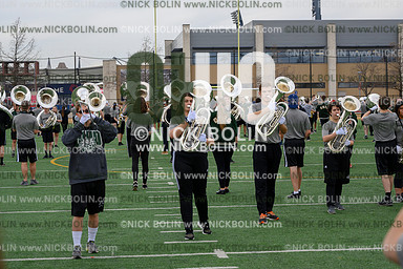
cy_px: 102
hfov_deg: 25.4
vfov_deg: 17.0
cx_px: 200
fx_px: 895
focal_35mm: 80
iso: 200
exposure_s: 1/500
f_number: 4
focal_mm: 53
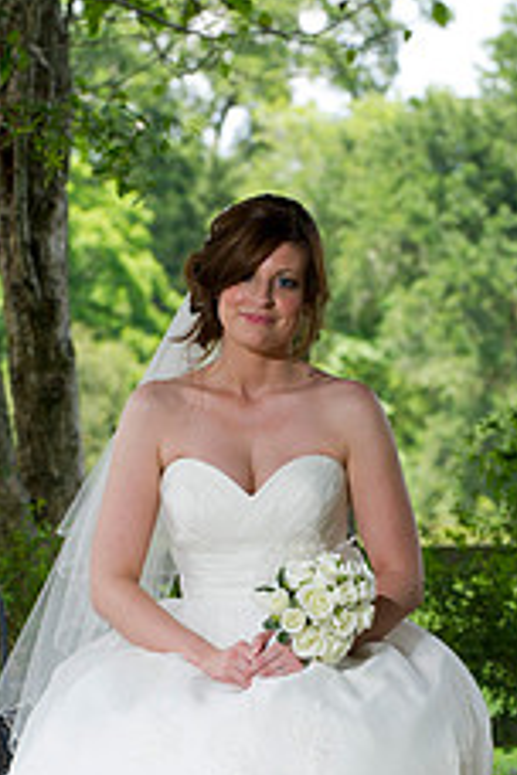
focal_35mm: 266
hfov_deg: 5.2
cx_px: 284
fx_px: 5730
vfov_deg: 7.7
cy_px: 632
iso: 500
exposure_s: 1/200
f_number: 6.3
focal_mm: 135
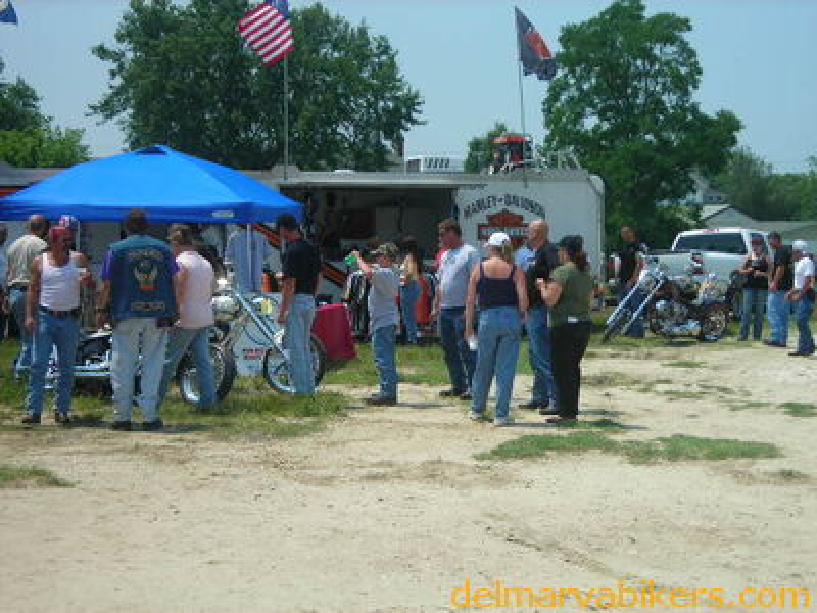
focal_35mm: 77
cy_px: 306
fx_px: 1817
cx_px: 408
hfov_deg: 25.3
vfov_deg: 19.1
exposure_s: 1/463
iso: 50
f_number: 4.2
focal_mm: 12.7
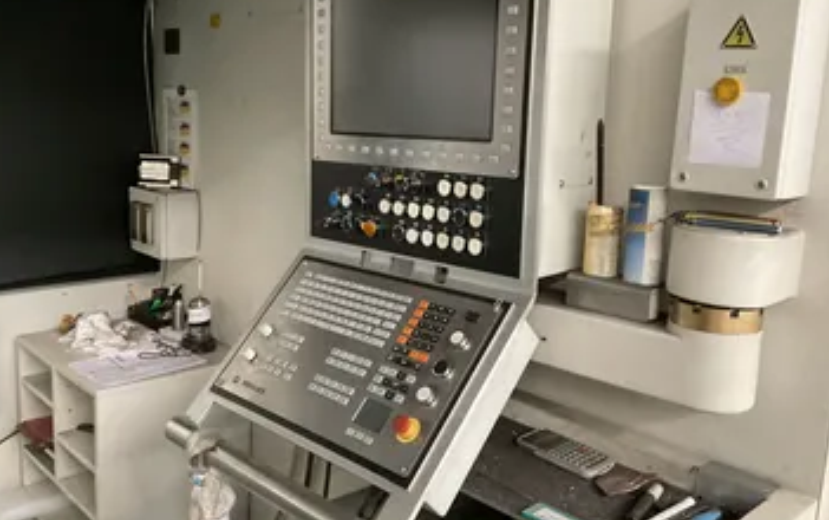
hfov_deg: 55.2
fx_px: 791
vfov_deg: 36.3
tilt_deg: -10.4
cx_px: 371
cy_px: 243
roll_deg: -3.0
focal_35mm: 35
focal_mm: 3
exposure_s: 1/30
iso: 320
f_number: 1.8
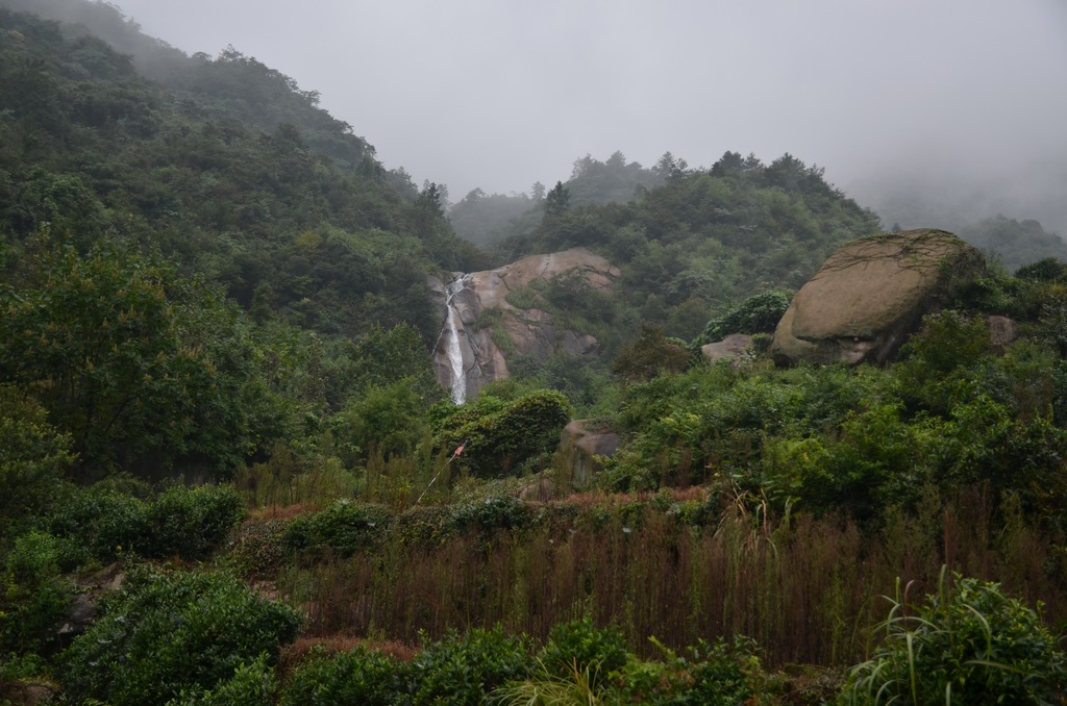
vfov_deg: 28.8
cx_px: 534
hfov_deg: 42.4
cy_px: 353
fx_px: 1375
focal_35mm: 46
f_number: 4.5
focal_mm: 31
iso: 110
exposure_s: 1/200
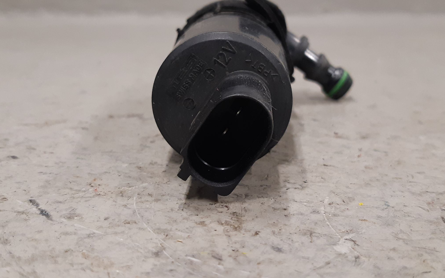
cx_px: 222
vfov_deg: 44.5
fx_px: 340
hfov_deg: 66.5
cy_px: 124
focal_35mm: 28
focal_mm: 3.93
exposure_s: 1/50
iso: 160
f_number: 1.7
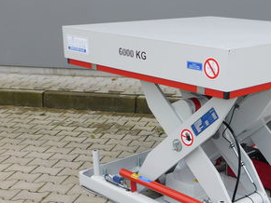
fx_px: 486
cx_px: 216
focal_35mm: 62
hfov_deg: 30.4
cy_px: 140
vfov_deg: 23.5
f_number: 3.5
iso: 125
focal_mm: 6.3
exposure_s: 1/320
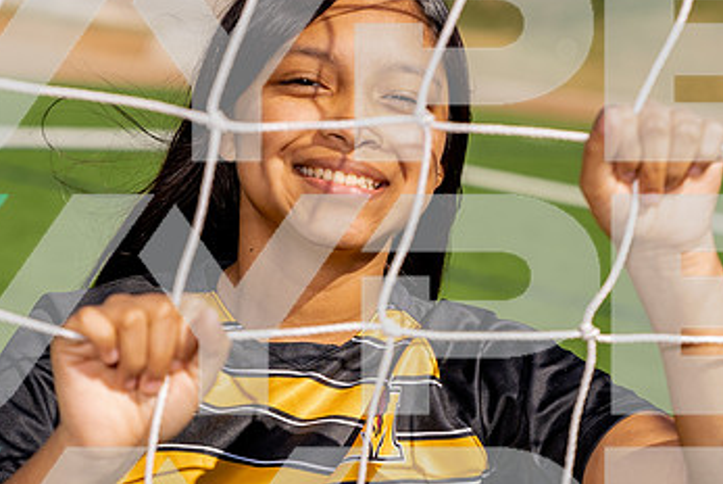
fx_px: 2352
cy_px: 306
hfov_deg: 17.5
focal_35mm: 117
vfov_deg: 11.7
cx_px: 321
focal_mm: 70
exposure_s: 1/1000
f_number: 4
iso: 100
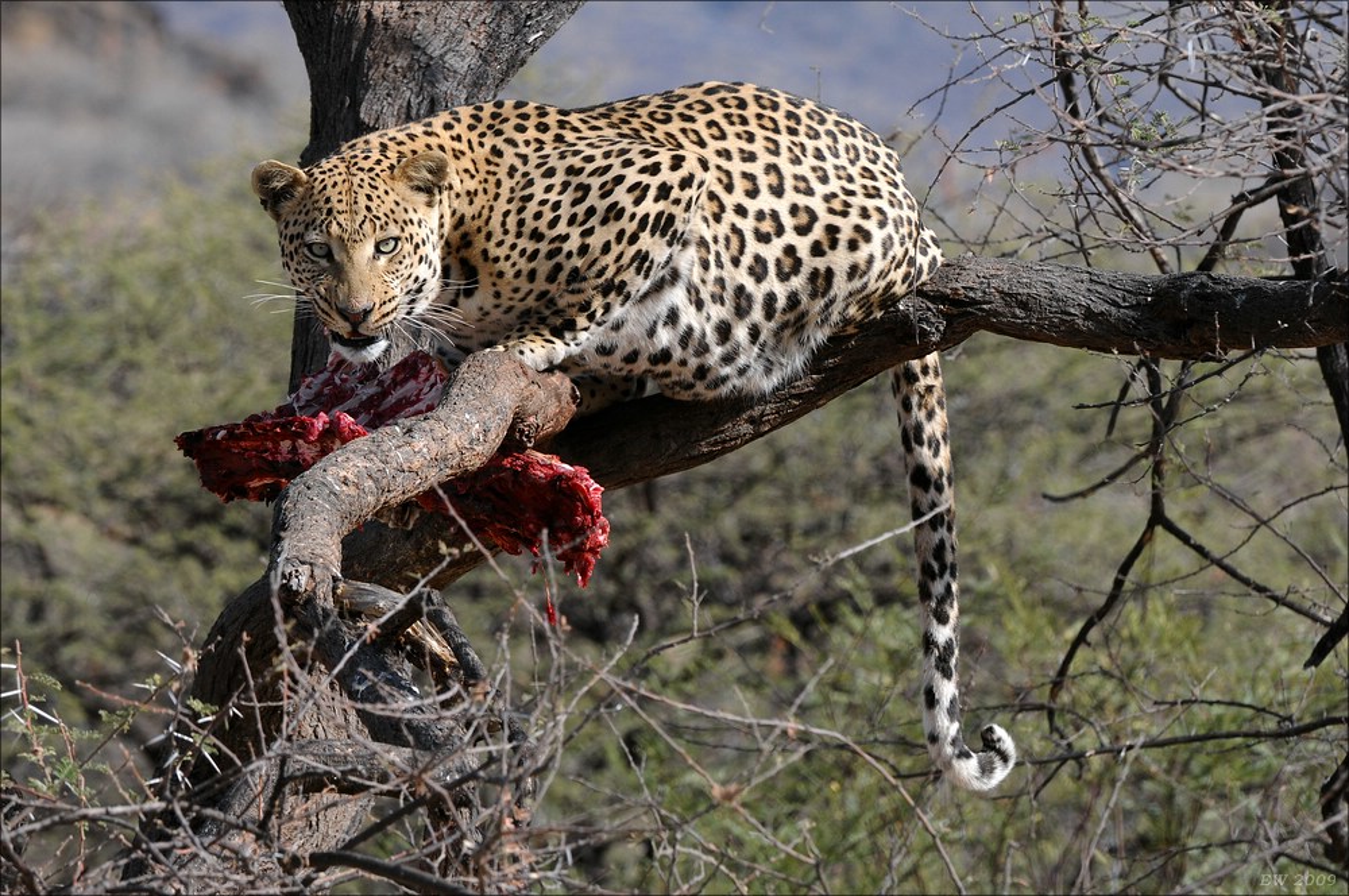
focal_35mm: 465
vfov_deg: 2.9
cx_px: 674
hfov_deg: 4.4
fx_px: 17402
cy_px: 448
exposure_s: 1/400
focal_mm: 310
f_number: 8
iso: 400
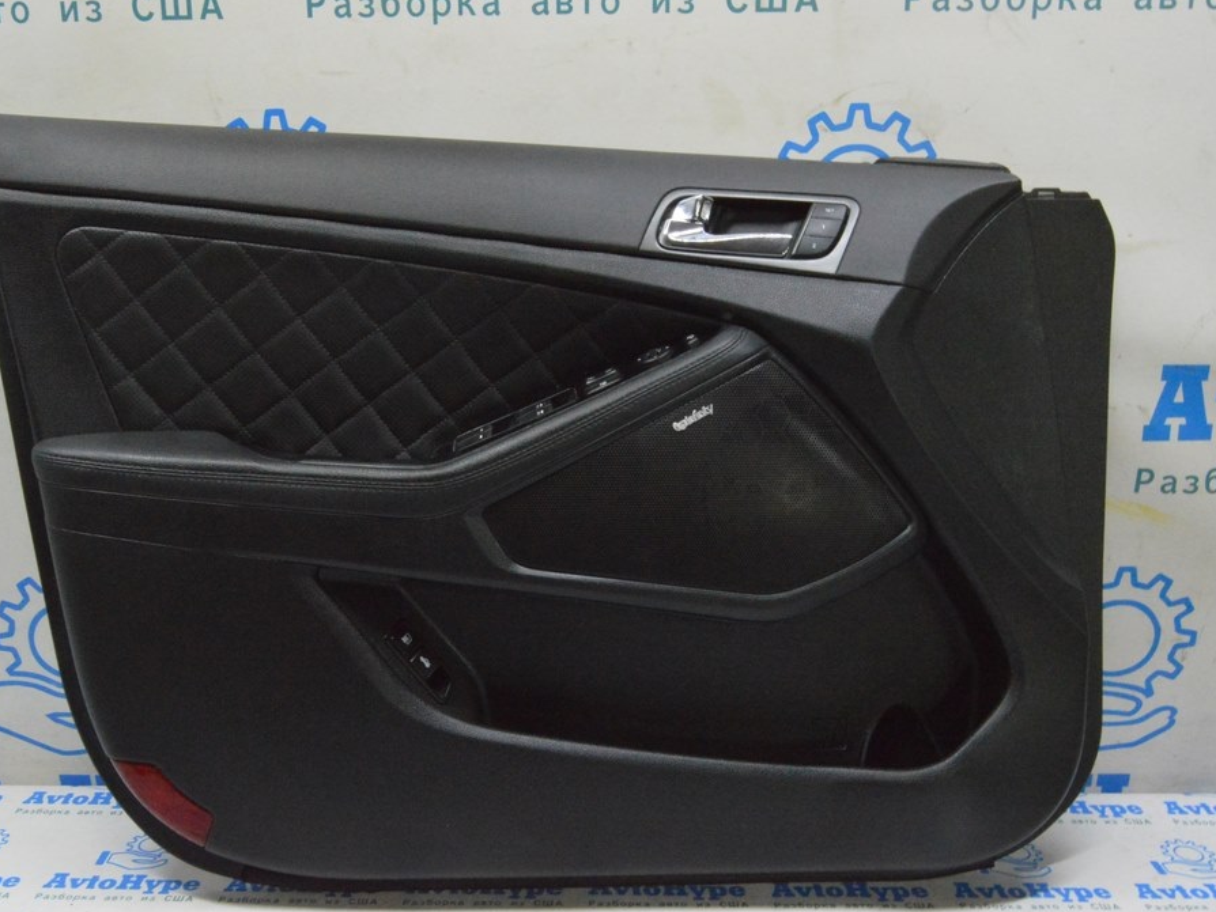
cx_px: 554
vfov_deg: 43.0
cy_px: 455
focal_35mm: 33
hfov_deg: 55.3
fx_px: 1160
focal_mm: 20
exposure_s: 1/20
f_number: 20
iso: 6400
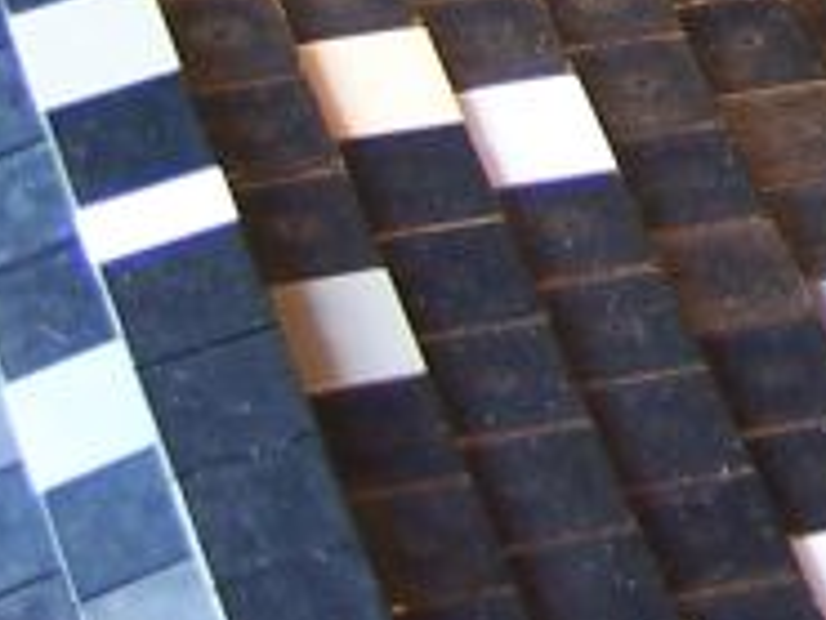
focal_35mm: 238
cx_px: 1750
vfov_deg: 6.1
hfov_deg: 7.9
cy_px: -633
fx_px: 5683
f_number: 2.9
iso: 80
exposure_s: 1/6
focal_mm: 7.1
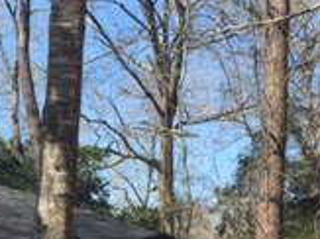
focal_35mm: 114
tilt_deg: -1.1
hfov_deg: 16.9
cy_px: 282
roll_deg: -1.7
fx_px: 1053
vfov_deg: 12.7
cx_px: 2
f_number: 2.2
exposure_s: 1/1199
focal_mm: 4.15
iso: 32
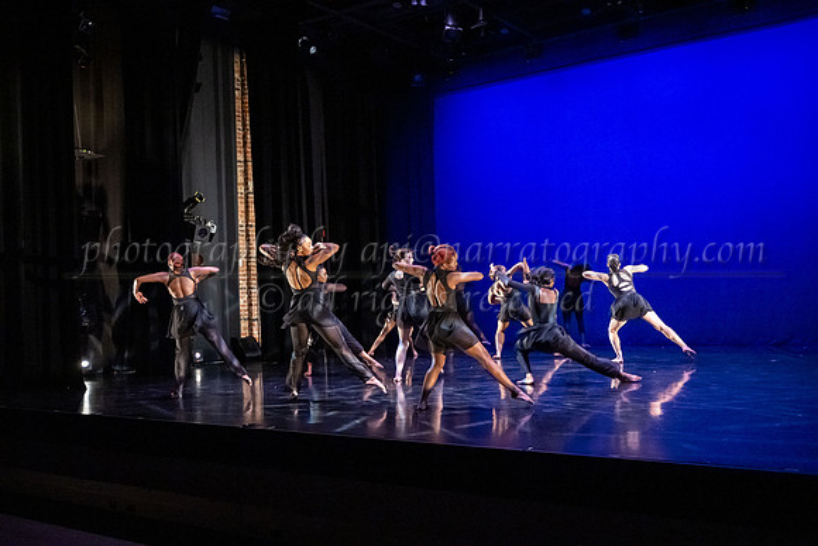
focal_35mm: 37
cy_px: 273
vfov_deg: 36.0
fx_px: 841
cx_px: 409
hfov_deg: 51.9
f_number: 2.8
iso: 6400
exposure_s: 1/250
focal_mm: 37
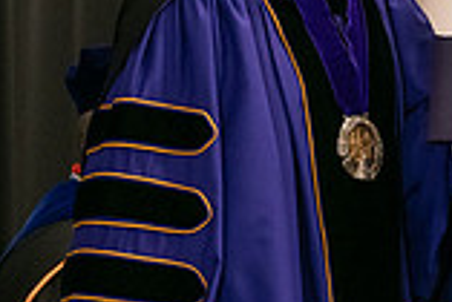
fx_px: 2790
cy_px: -68
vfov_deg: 6.2
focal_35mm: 222
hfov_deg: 9.2
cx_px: 432
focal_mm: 60
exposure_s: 1/160
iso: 1600
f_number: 4.5
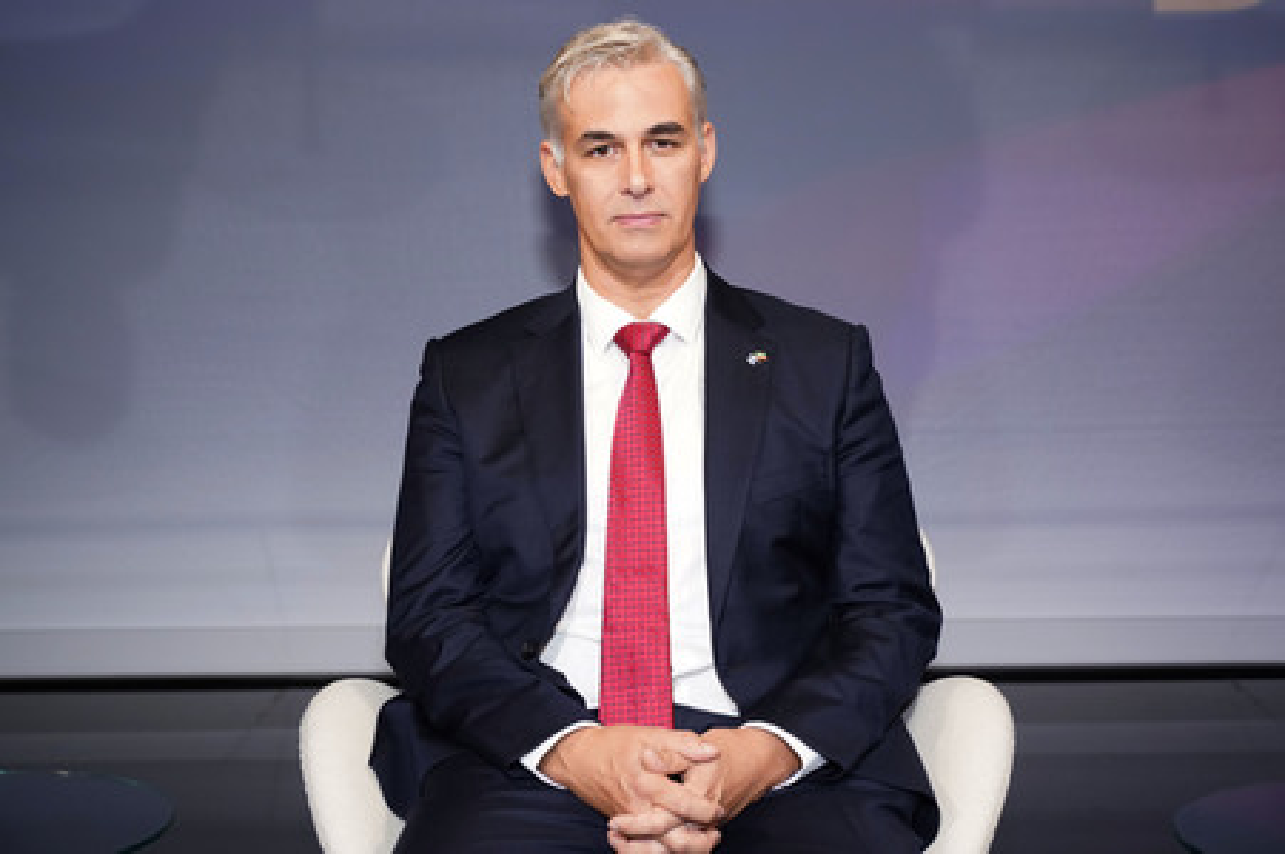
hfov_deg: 41.1
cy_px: 427
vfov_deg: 28.0
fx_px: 1712
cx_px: 642
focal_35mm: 48
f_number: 5
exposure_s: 1/125
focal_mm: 48
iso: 2000
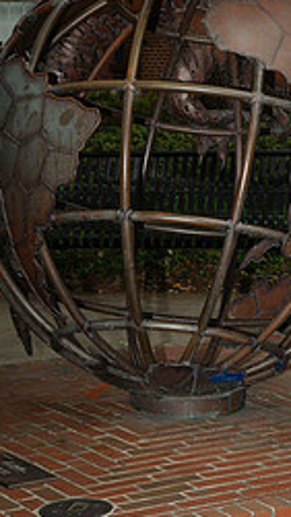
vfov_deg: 17.1
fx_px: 1698
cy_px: 70
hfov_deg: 9.8
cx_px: 264
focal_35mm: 124
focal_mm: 44
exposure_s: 1/250
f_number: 5.6
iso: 100
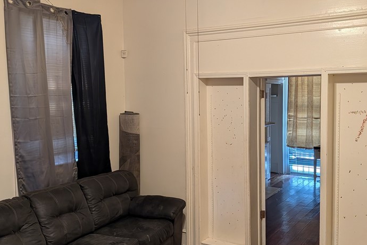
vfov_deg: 35.9
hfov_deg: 51.6
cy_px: 118
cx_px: 216
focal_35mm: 37
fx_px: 377
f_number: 1.68
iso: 348
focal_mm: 6.9
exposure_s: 1/120
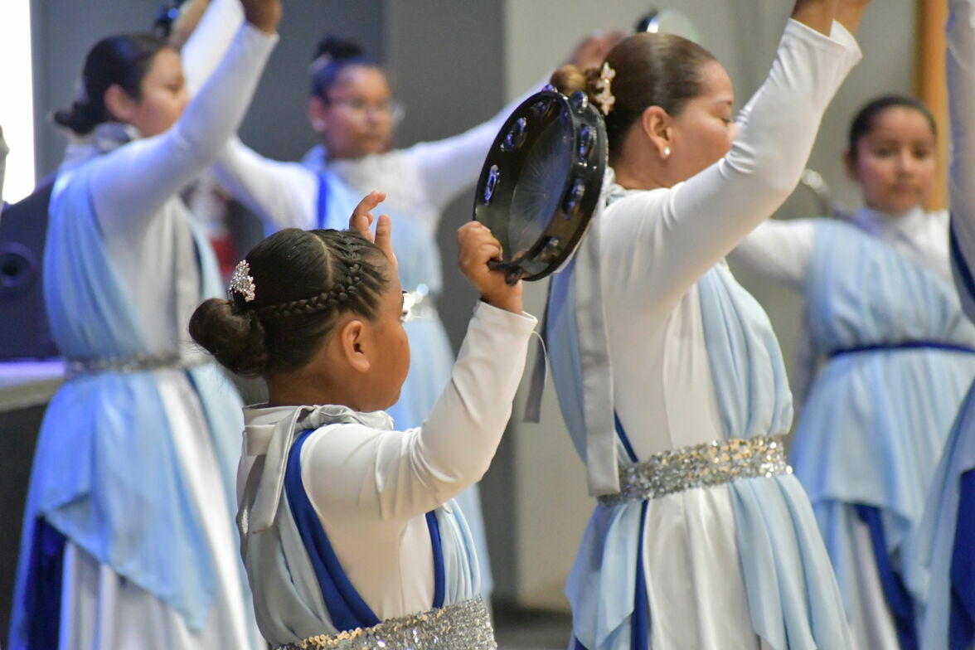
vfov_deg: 5.0
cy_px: 325
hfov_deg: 7.4
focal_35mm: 277
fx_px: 7501
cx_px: 488
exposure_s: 1/200
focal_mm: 185
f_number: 6.3
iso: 8000
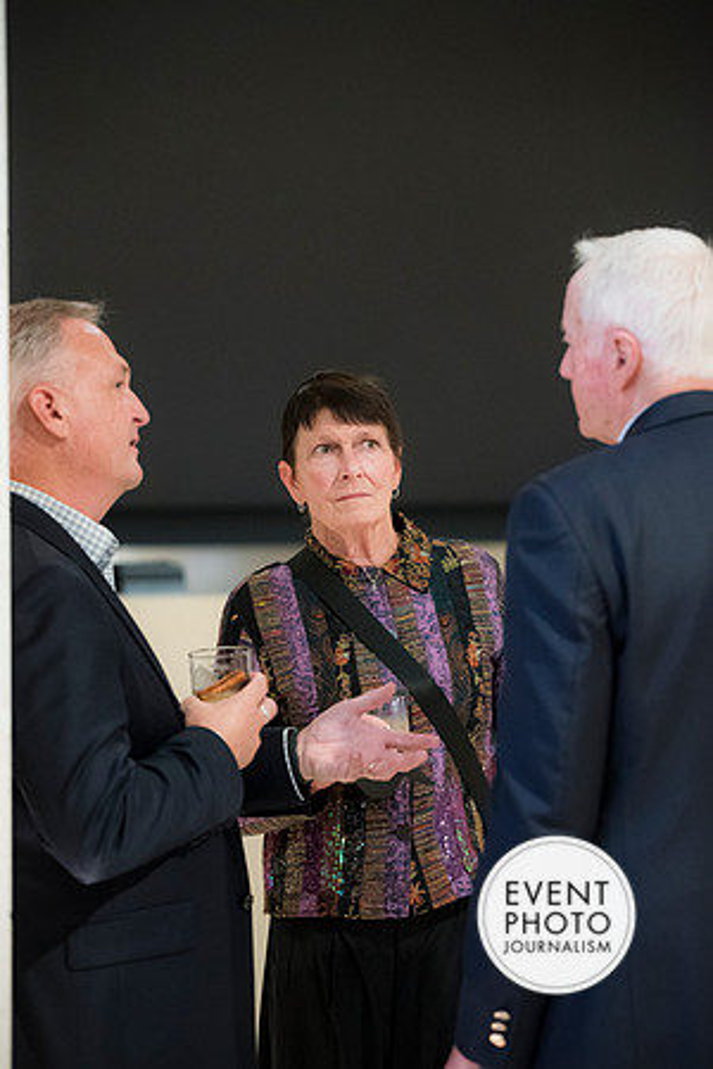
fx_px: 3119
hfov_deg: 13.0
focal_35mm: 105
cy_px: 534
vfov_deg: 19.5
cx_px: 356
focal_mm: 105
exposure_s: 1/80
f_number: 2.8
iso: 6400
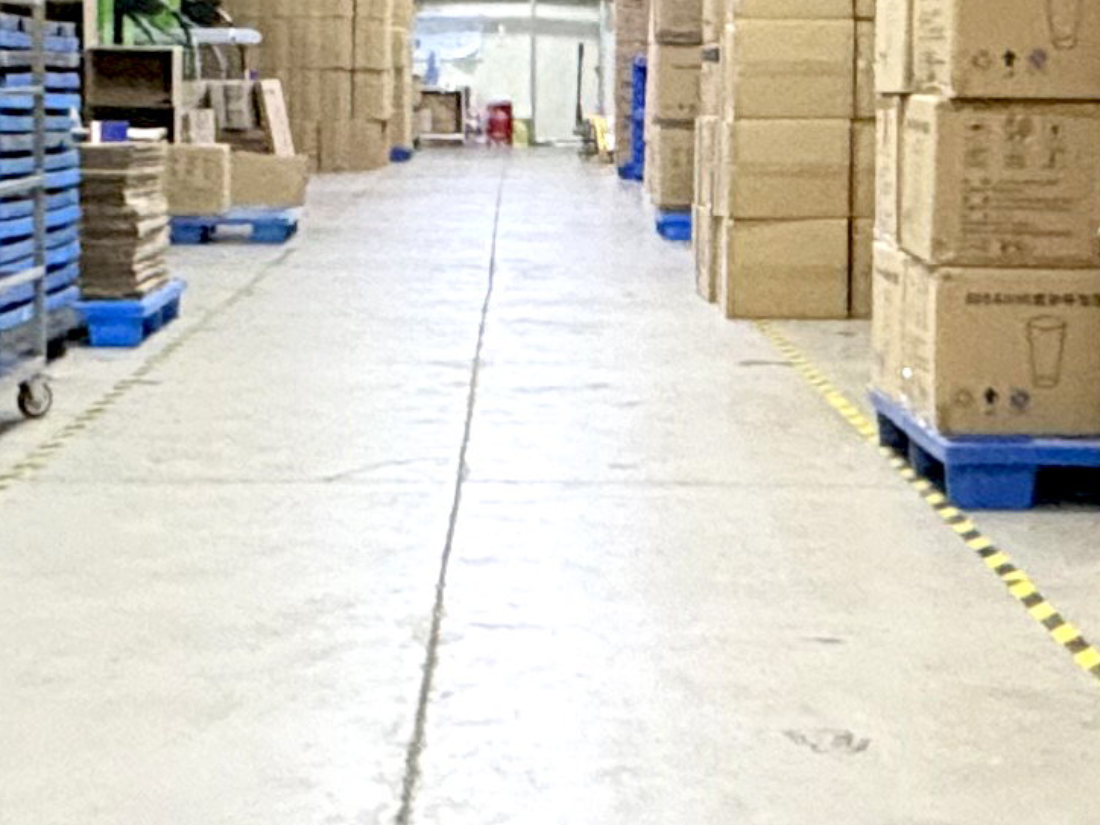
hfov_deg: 25.0
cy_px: 82
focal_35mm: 78
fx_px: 2479
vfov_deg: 18.6
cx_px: 552
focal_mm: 2.22
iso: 800
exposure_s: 1/33
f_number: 2.2
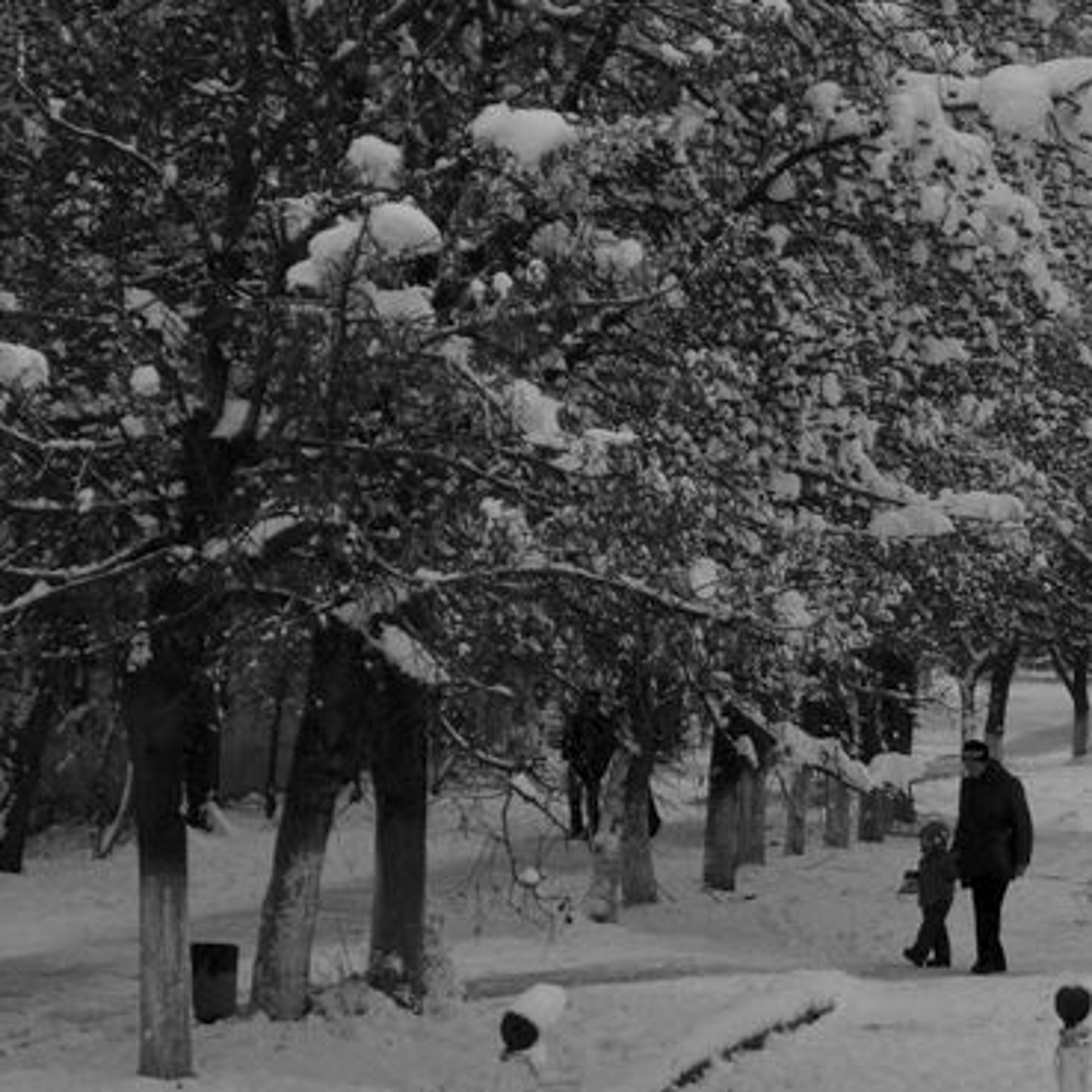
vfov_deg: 10.2
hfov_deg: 10.2
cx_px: 781
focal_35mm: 171
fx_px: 6104
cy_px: 460
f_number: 5.6
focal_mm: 55
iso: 640
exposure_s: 1/160
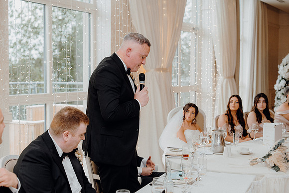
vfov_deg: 23.4
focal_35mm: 58
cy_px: 96
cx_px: 144
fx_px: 466
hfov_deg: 34.5
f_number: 3.5
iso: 640
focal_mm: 58
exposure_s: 1/160
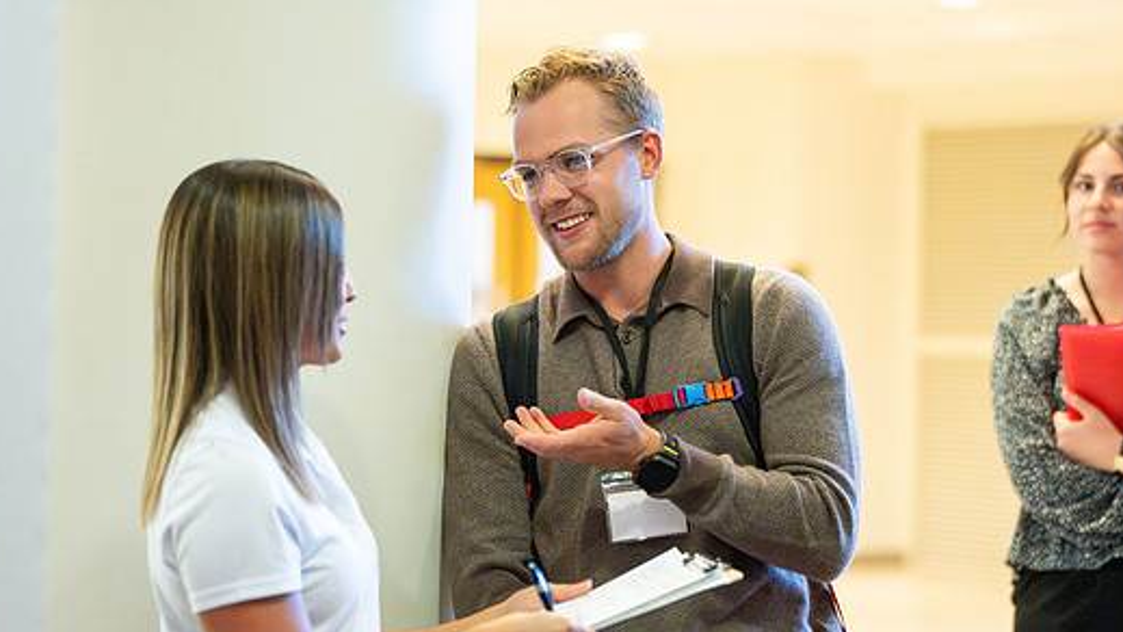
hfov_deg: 19.6
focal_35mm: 109
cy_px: 363
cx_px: 599
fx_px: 3246
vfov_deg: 11.1
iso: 12800
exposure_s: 1/640
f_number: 2.8
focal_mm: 93
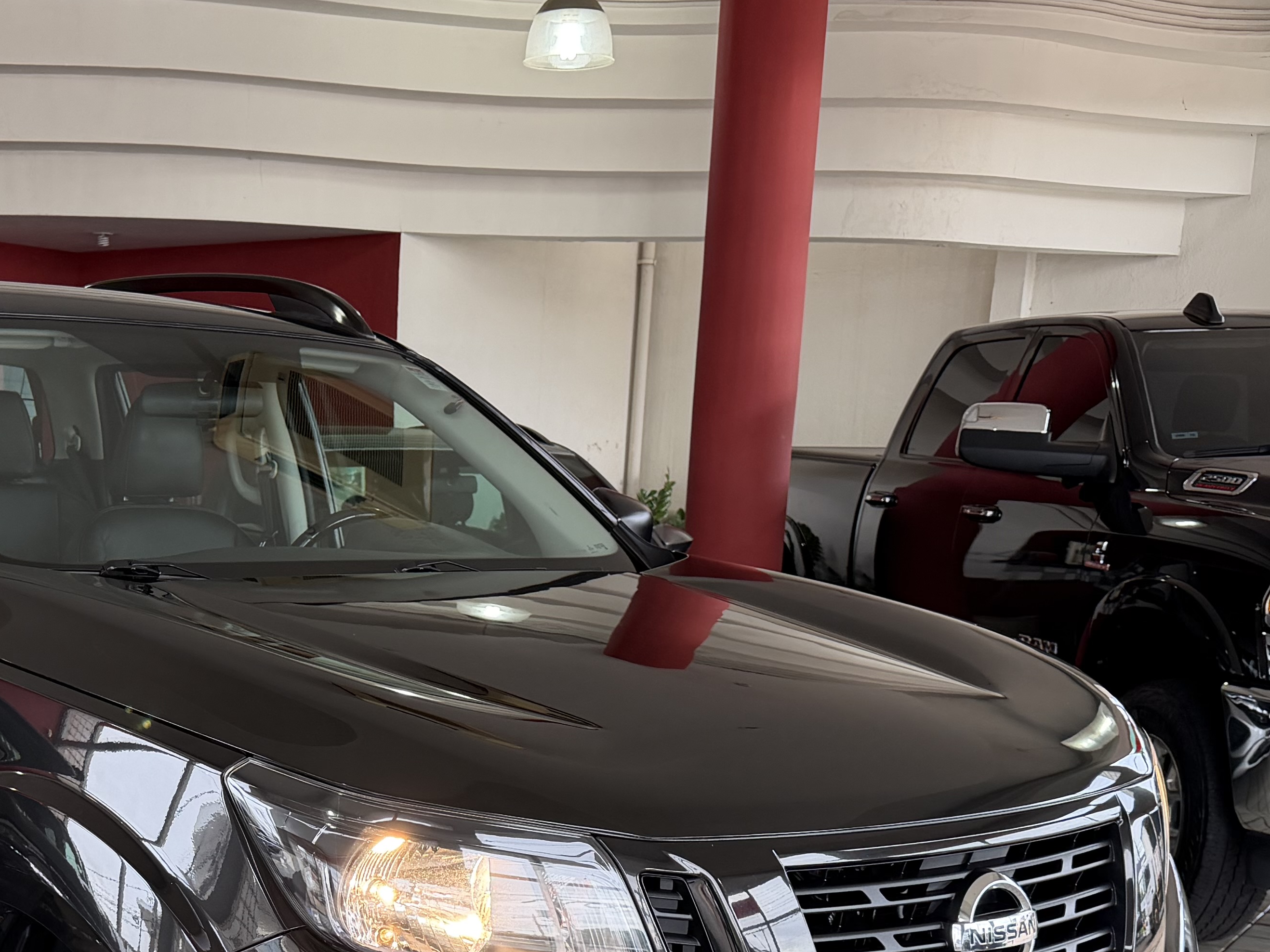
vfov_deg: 26.5
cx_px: 287
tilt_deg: -14.8
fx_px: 1908
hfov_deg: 35.8
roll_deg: -0.1
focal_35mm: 52
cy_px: 960
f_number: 1.78
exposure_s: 1/155
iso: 200
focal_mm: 6.76
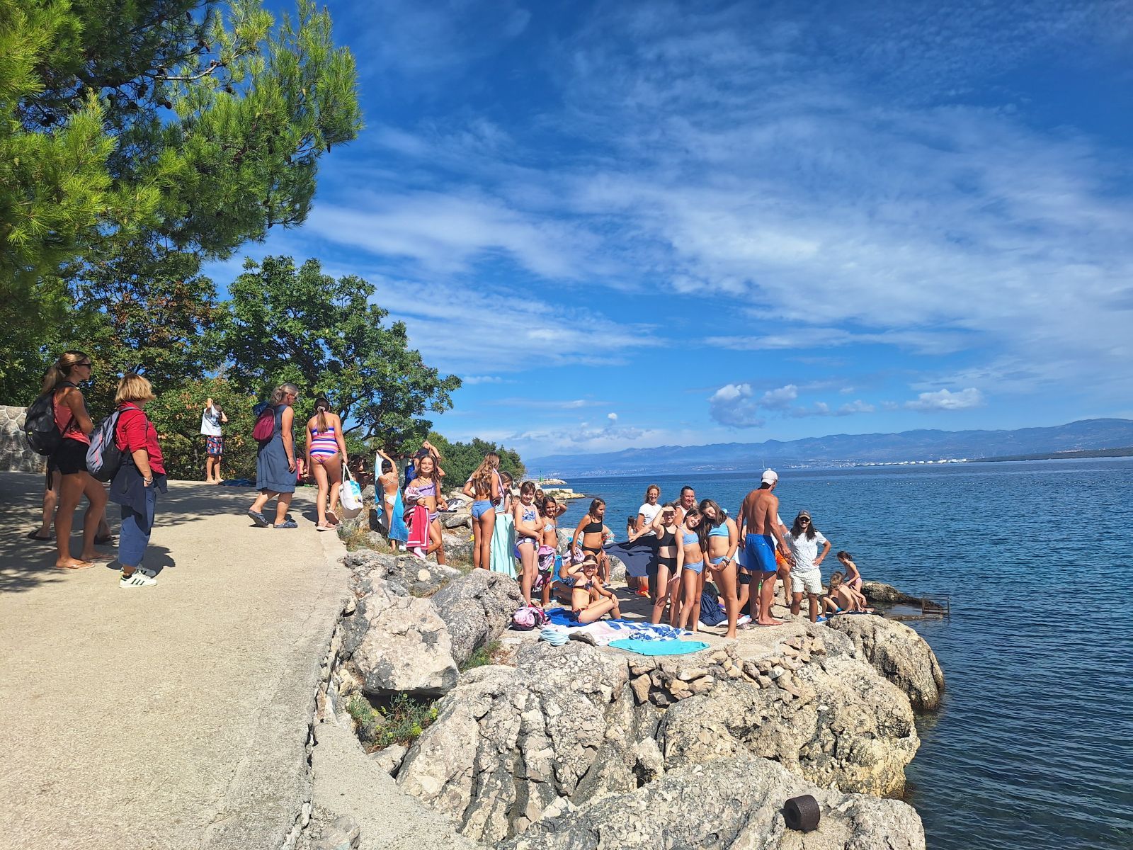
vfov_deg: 58.9
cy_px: 425
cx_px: 566
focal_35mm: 23
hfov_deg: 73.9
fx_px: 753
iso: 40
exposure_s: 1/3215
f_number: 1.8
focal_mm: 5.54
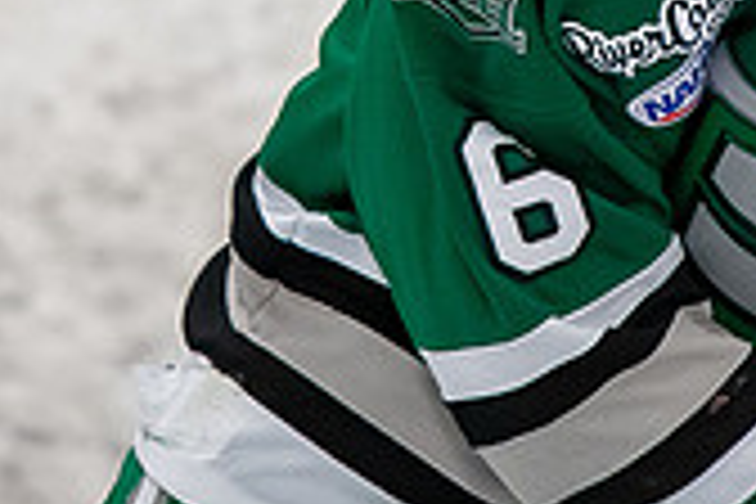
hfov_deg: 1.3
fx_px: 34227
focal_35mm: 1630
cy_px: -624
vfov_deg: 0.8
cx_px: 361
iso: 1600
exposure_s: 1/800
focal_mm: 200
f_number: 2.8
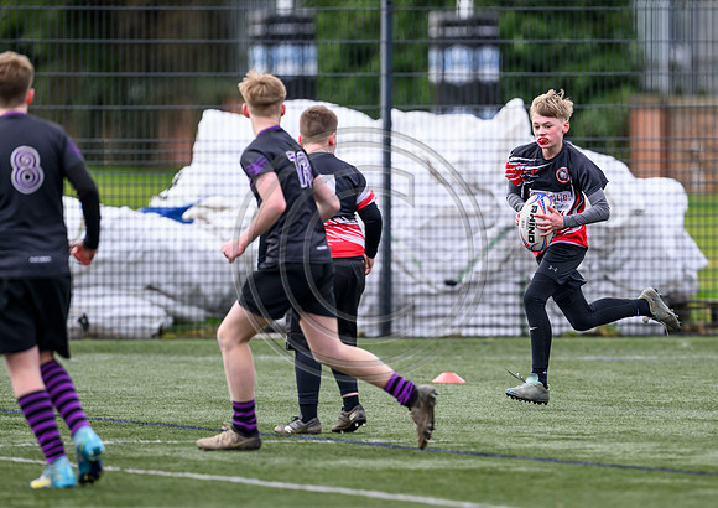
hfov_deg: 3.4
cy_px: 323
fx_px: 12134
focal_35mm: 597
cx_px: 546
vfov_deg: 2.4
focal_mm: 400
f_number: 3.5
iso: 500
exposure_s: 1/1600
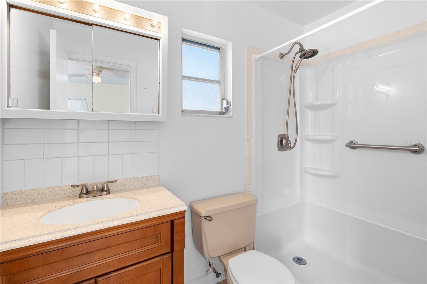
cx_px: 214
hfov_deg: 96.7
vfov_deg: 73.7
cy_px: 142
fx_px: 190
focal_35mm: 16
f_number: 8
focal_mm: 16
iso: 800
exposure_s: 1/25
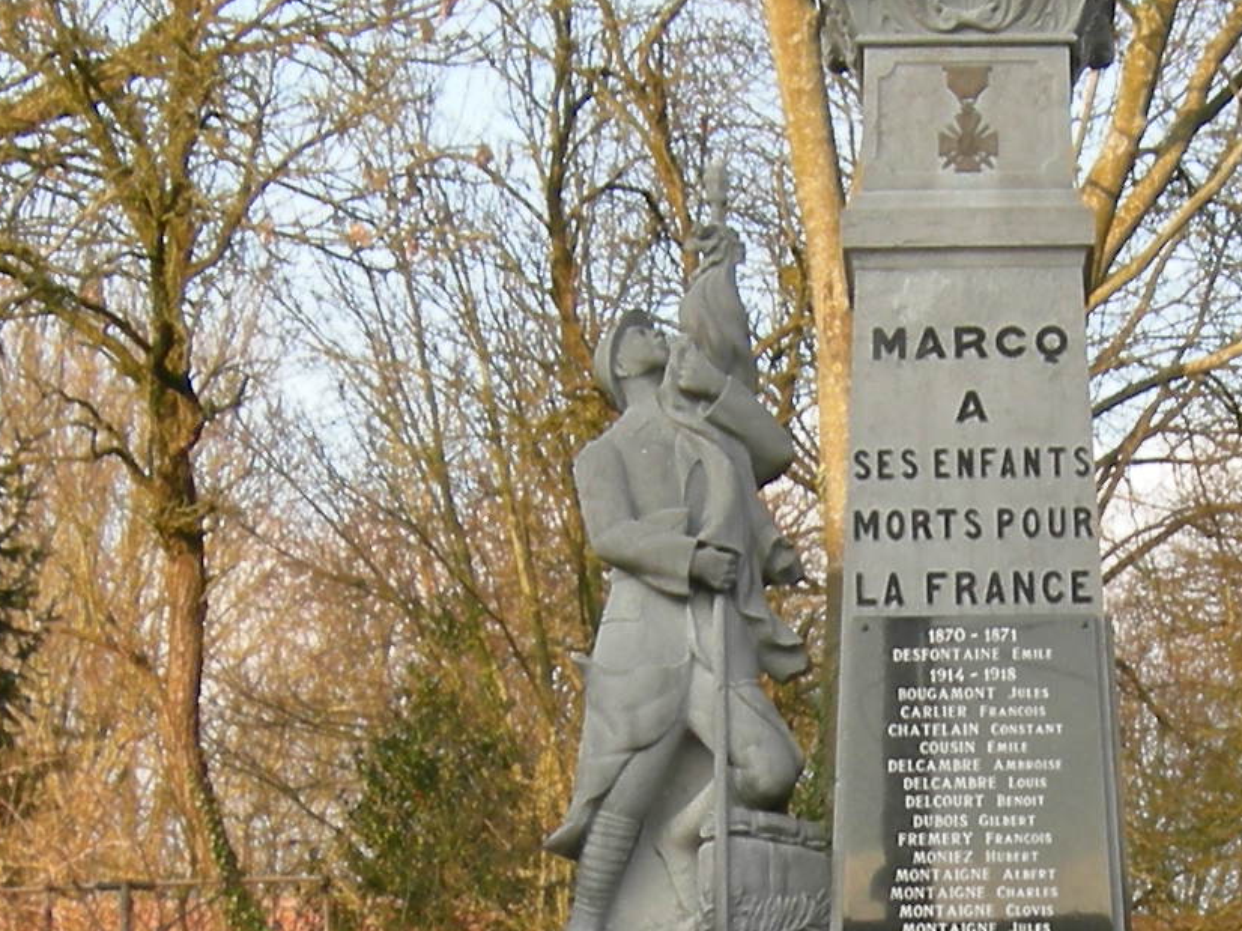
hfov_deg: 17.3
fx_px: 4053
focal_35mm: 113
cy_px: 892
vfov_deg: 13.0
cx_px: 940
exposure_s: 1/126
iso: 64
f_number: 4.3
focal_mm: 7.5
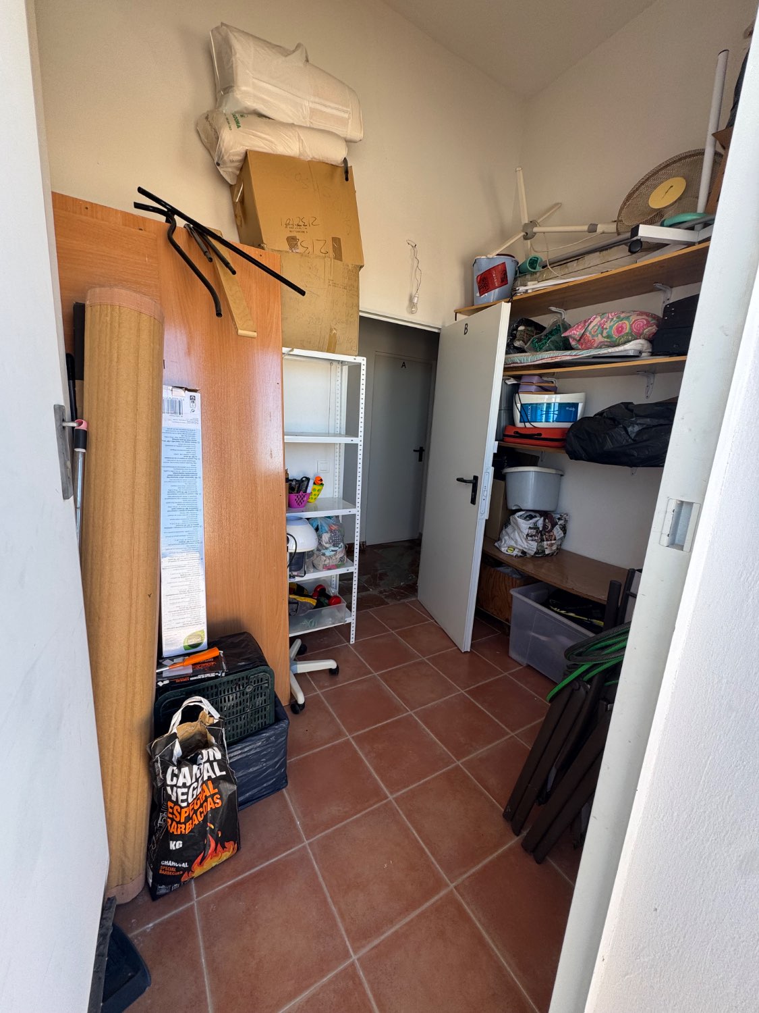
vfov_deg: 102.1
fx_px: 409
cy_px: 506
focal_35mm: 14
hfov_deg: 85.7
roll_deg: -4.0
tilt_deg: -12.0
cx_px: 380
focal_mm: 2.22
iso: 50
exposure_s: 1/99
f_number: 2.2
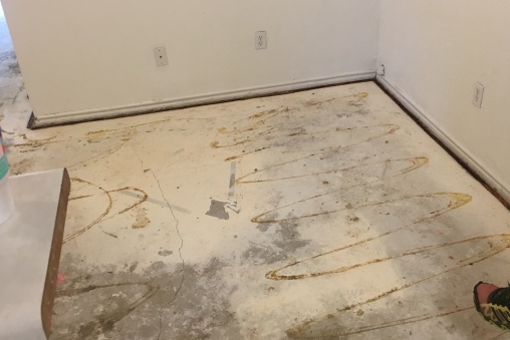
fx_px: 538
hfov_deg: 50.6
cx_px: 278
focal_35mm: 38
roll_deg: +3.3
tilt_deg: -28.6
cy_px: 139
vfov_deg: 35.0
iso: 80
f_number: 2.2
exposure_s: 1/30
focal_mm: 4.15
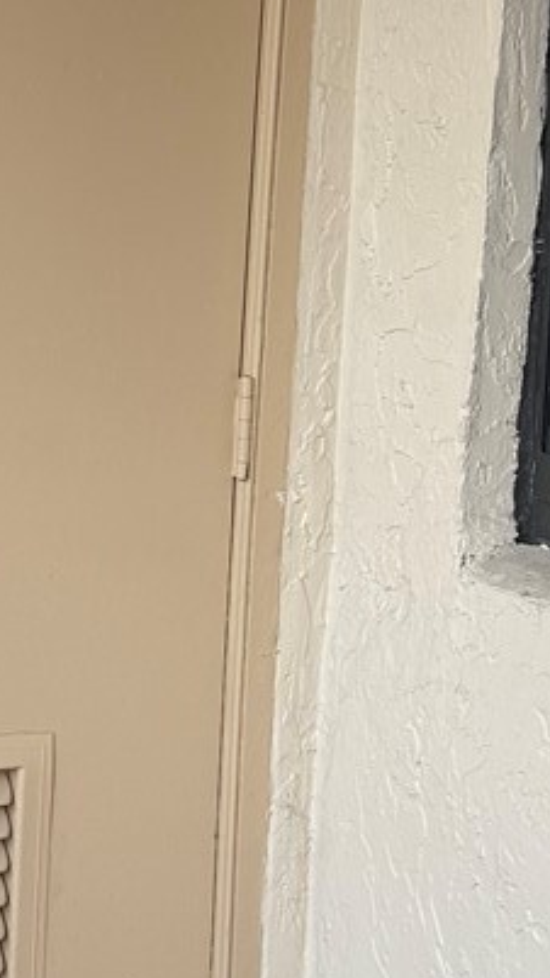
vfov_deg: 20.5
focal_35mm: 104
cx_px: -287
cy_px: 426
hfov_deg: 11.2
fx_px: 2698
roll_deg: -2.1
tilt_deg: -7.7
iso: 80
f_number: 1.78
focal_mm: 6.76
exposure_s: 1/476
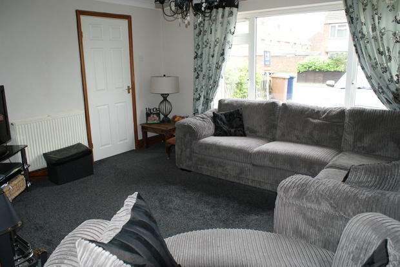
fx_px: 300
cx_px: 200
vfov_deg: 48.0
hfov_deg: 67.4
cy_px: 134
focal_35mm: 27
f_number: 5.6
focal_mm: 18
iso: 400
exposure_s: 1/60
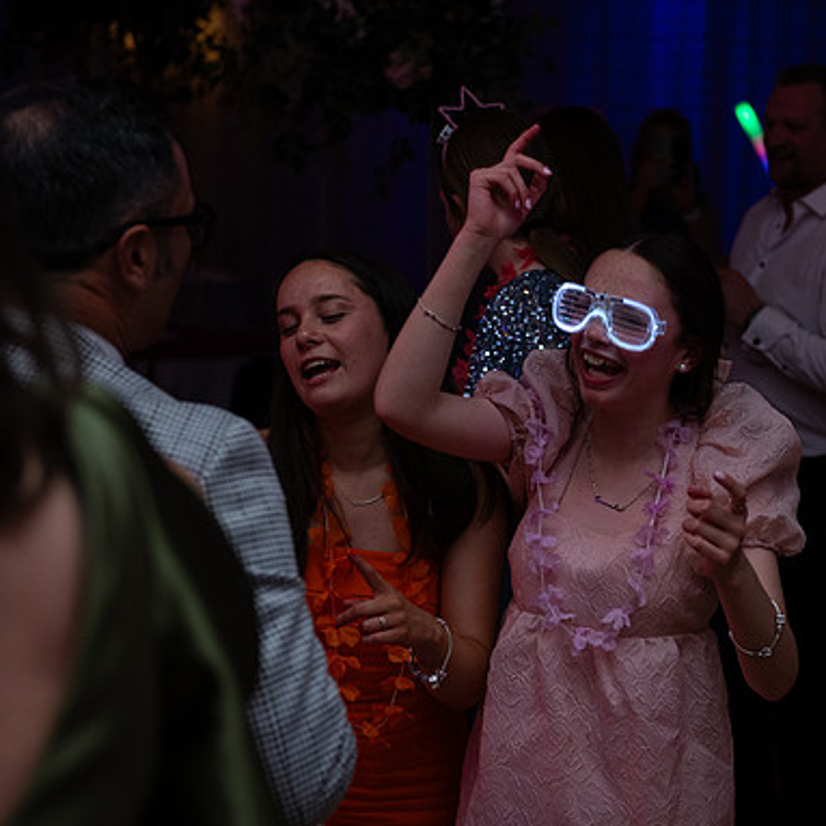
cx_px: 602
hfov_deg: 23.8
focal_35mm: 72
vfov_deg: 24.0
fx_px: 1944
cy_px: 413
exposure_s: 1/160
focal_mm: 56
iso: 640
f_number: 3.5
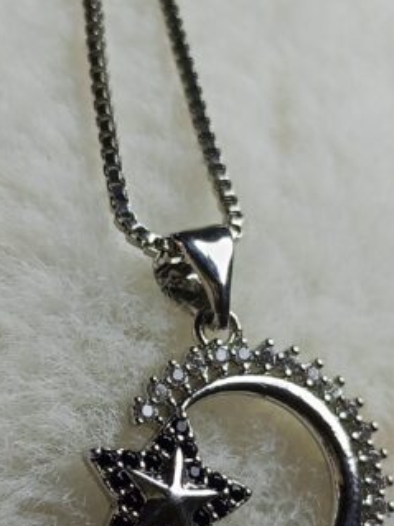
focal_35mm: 97
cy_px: 362
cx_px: 162
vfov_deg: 20.2
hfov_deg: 15.2
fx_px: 1473
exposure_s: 1/146
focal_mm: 3.98
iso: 50
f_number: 1.8
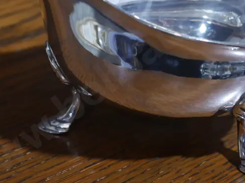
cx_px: 173
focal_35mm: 101
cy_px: 33
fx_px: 715
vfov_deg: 14.5
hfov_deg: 19.4
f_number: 5.2
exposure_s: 1/60
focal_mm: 24
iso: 640
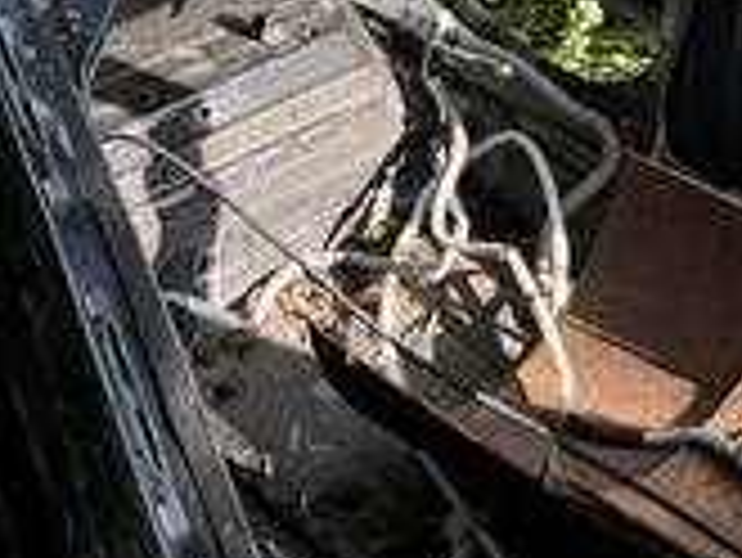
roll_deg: -3.8
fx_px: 1995
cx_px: 63
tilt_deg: -28.7
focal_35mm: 93
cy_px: -310
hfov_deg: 20.6
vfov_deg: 14.7
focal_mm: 6.76
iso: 80
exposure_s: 1/535
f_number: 1.78
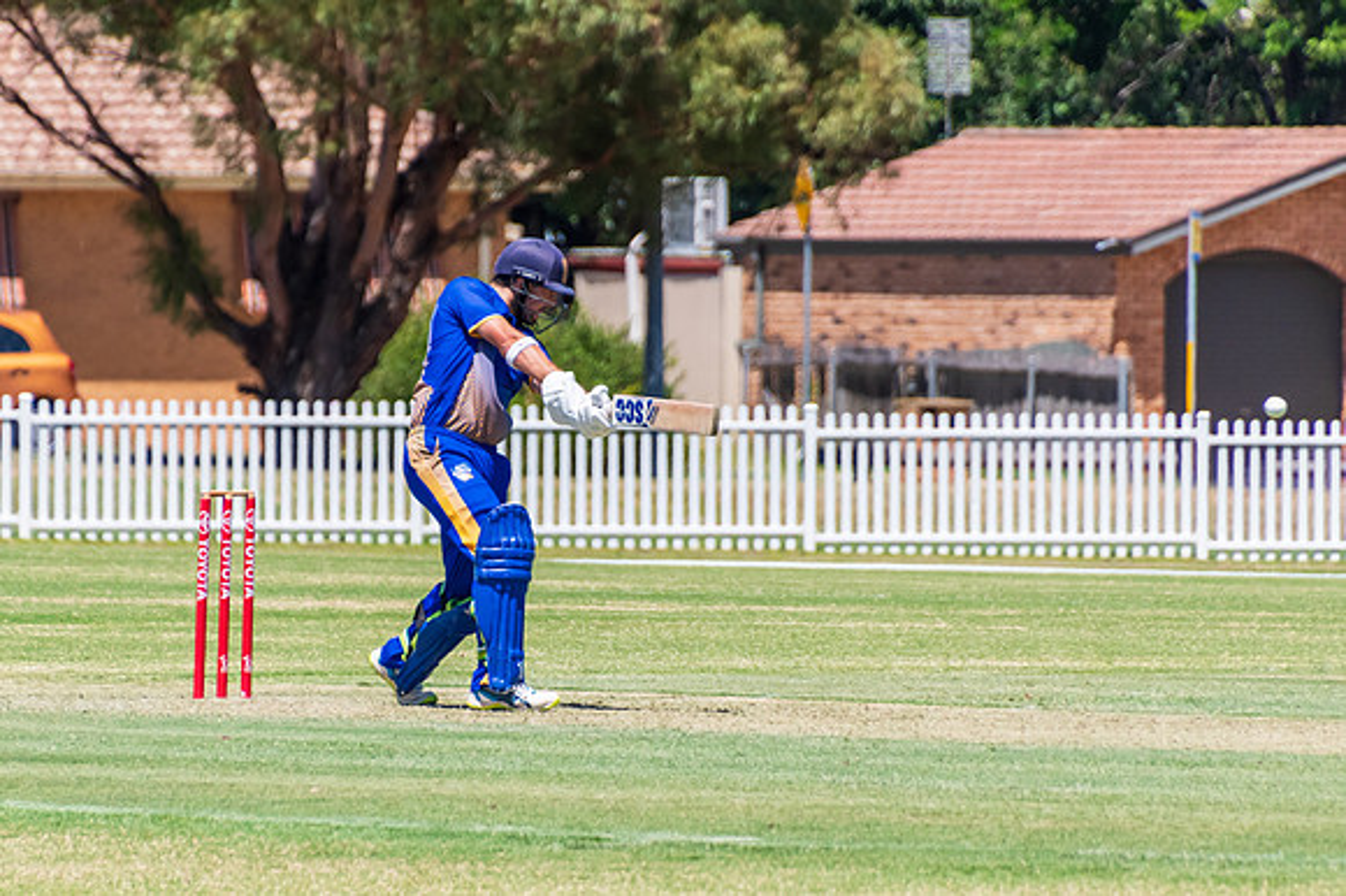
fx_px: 27693
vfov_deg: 1.9
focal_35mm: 741
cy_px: 437
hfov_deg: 2.8
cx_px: 515
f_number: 6.3
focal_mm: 400
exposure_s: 1/2500
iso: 400
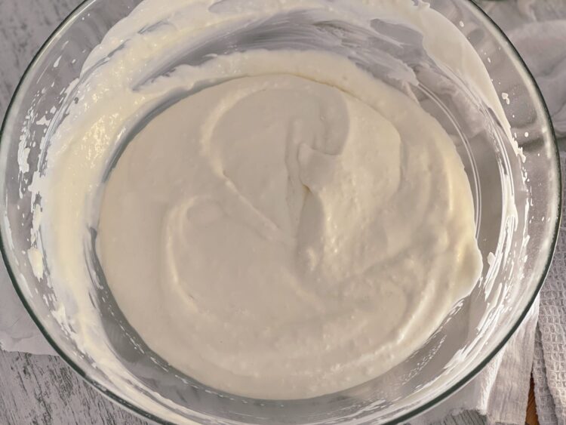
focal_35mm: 64
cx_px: 283
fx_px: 1047
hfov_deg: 30.3
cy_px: 212
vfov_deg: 22.9
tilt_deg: -67.0
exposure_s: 1/121
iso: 64
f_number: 2.2
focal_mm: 7.5
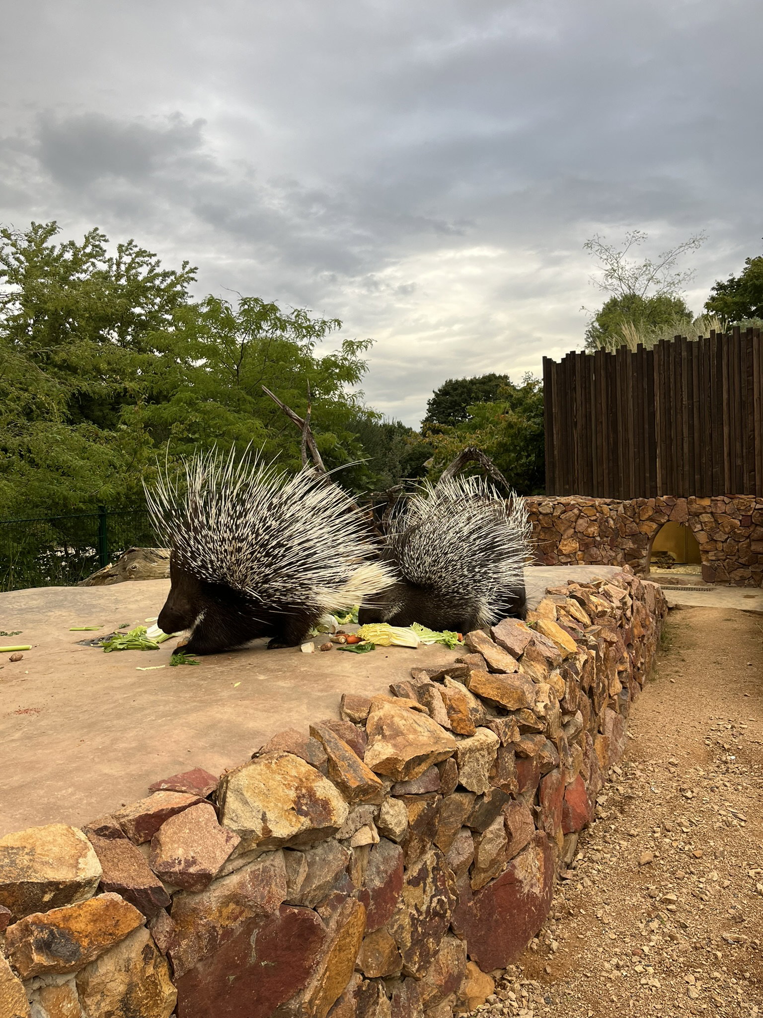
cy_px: 509
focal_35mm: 26
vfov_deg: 67.3
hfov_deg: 53.1
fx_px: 764
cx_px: 382
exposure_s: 1/261
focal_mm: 5.1
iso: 40
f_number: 1.6
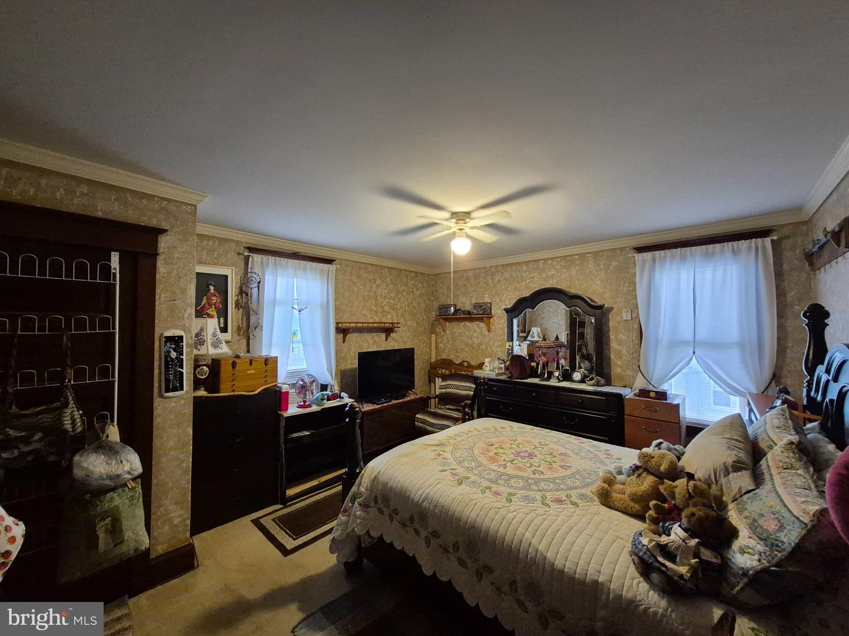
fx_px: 319
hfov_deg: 106.2
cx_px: 424
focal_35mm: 13
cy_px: 318
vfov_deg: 89.9
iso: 800
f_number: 2.2
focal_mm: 1.74
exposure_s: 1/60
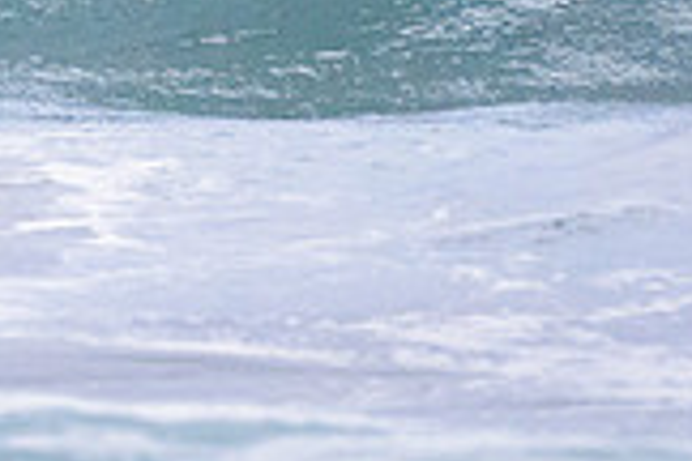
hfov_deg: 0.9
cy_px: -250
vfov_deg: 0.6
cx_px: -478
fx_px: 42113
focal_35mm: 2191
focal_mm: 500
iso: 2500
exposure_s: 1/2000
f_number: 5.6
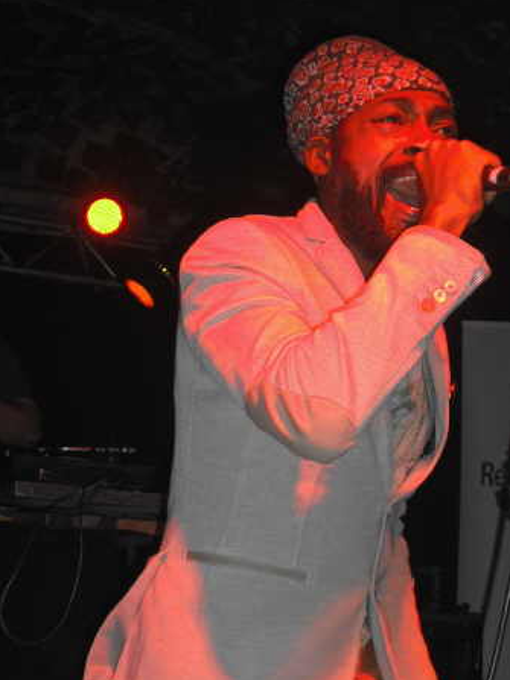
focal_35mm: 51
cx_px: 315
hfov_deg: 28.5
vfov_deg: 37.3
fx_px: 1002
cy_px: 414
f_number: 2.8
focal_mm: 6.2
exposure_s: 1/60
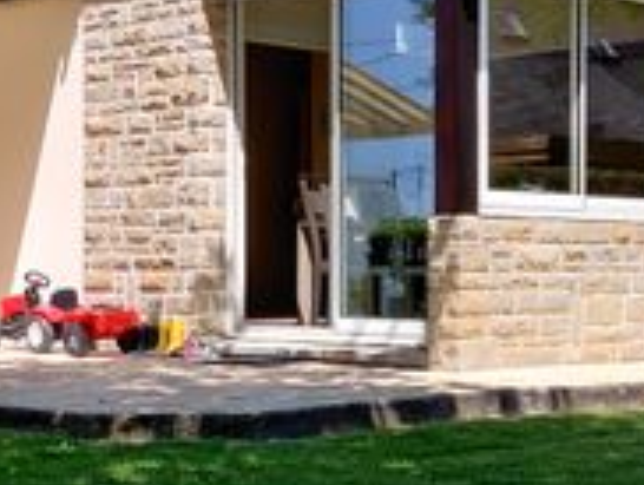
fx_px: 1658
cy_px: 269
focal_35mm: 89
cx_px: 396
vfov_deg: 16.6
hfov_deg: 21.9
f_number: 1.75
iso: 100
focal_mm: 4.75
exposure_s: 1/653
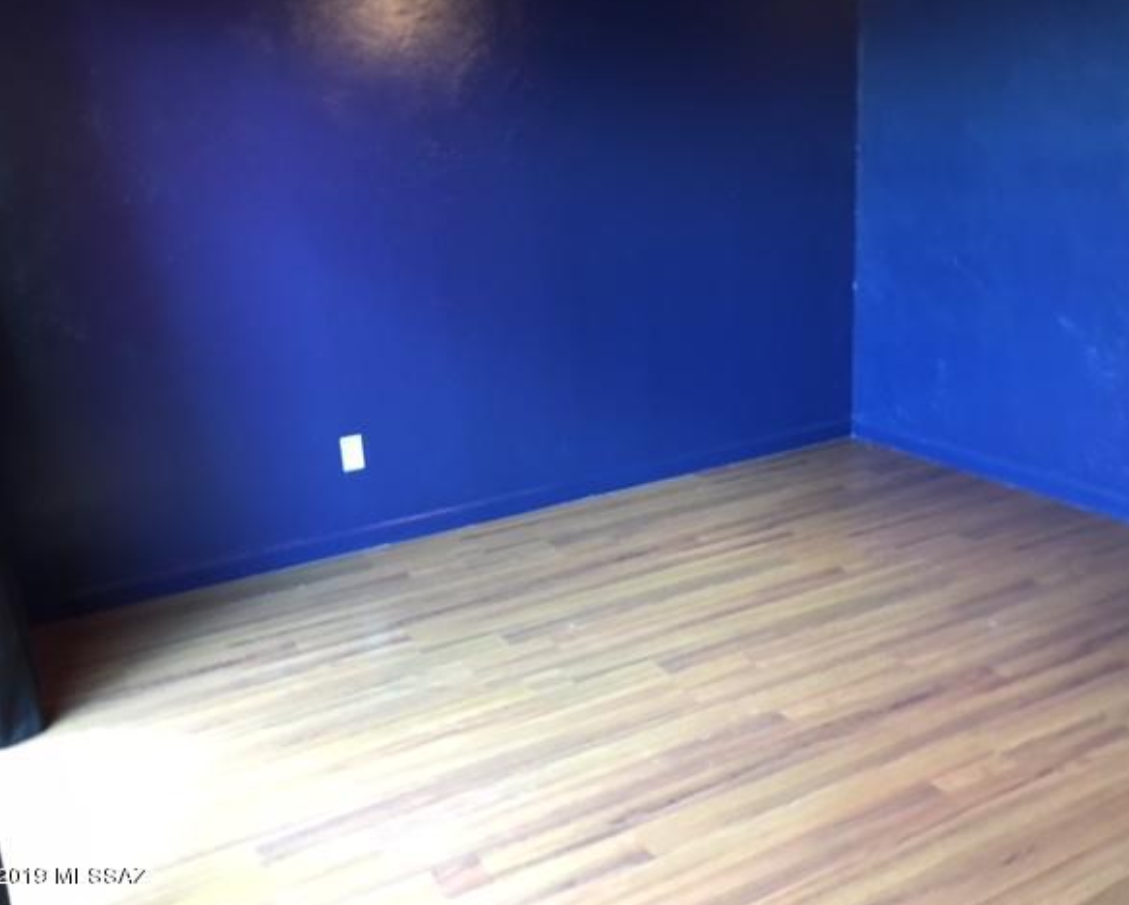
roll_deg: +5.4
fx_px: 1037
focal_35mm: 31
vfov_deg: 47.2
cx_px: 586
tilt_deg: -16.6
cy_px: 451
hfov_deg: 57.1
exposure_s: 1/8
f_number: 2.2
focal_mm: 4.15
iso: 80
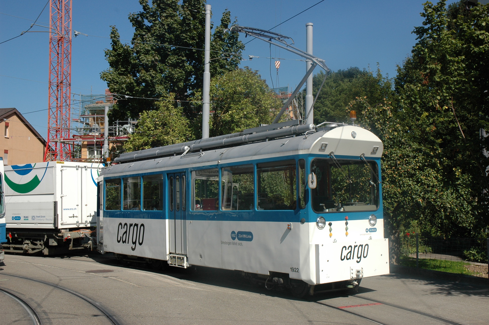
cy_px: 162
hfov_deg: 48.0
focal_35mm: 40
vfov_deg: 33.0
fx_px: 550
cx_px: 244
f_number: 10
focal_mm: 27
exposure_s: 1/400
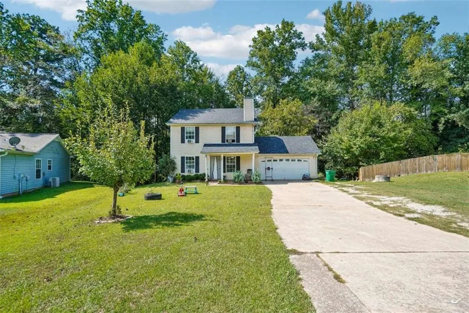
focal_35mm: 17
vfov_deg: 70.4
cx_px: 234
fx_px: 221
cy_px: 156
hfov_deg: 93.3
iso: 400
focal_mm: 17
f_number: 7.1
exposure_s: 1/200
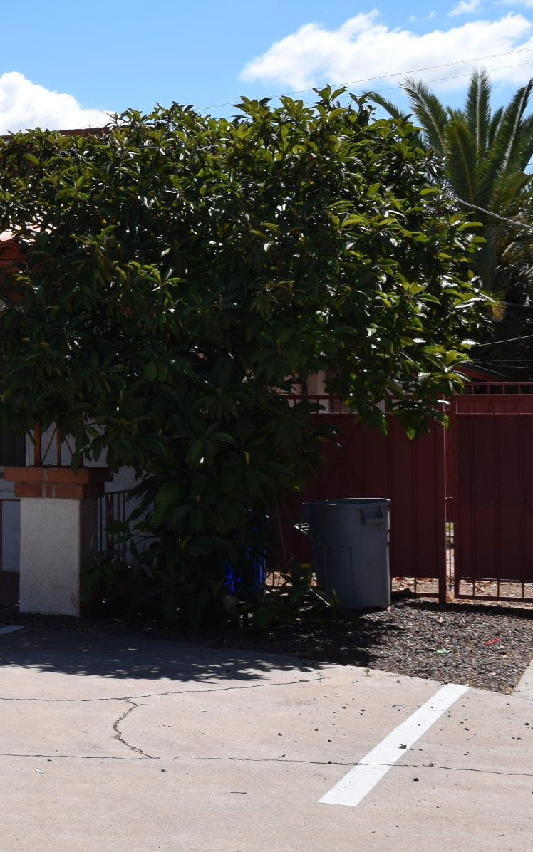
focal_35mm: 69
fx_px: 1603
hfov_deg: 15.7
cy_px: 299
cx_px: -472
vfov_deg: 29.6
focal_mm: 18
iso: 200
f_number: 10
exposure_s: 1/500
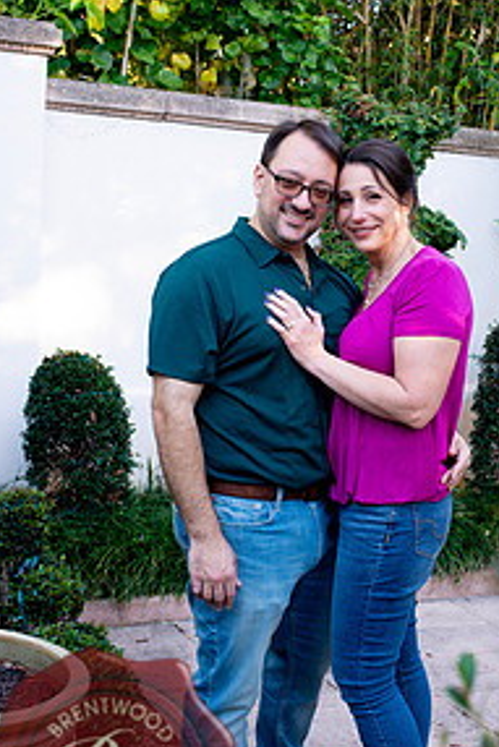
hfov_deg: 24.4
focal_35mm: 55
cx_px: 358
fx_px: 1142
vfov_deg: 36.2
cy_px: 368
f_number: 4.5
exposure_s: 1/100
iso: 320
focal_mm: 35
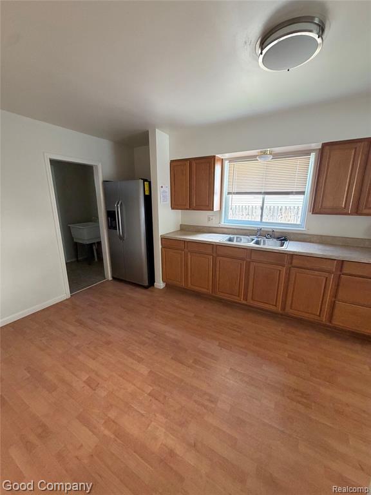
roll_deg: -0.1
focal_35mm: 14
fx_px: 200
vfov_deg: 102.1
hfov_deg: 85.7
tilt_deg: -14.2
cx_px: 186
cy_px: 248
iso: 320
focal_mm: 2.22
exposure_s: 1/72
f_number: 2.2
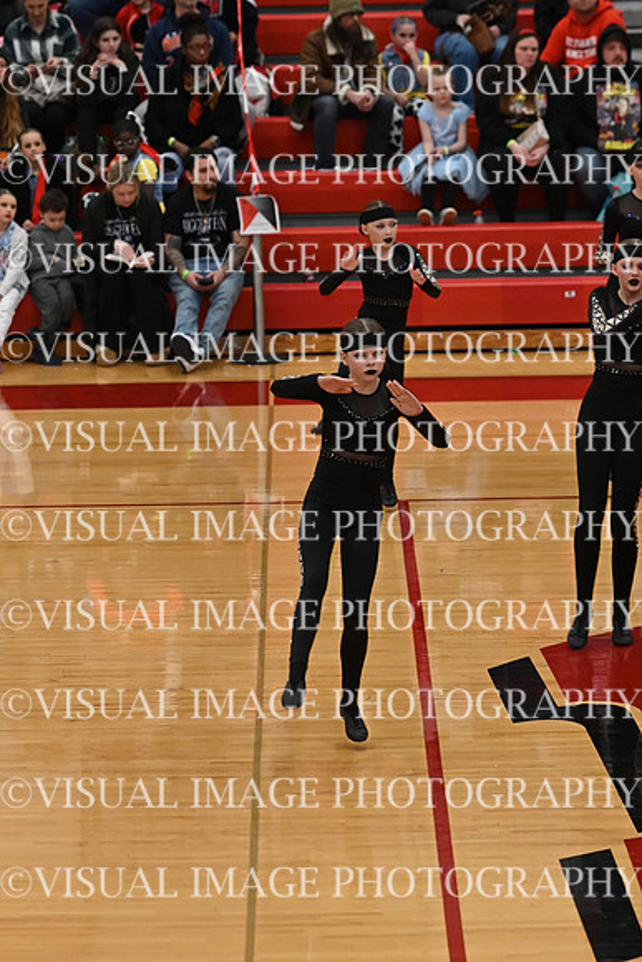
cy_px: 481
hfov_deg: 7.9
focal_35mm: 174
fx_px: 4651
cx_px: 321
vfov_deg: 11.8
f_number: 4
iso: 3200
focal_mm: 116
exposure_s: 1/400
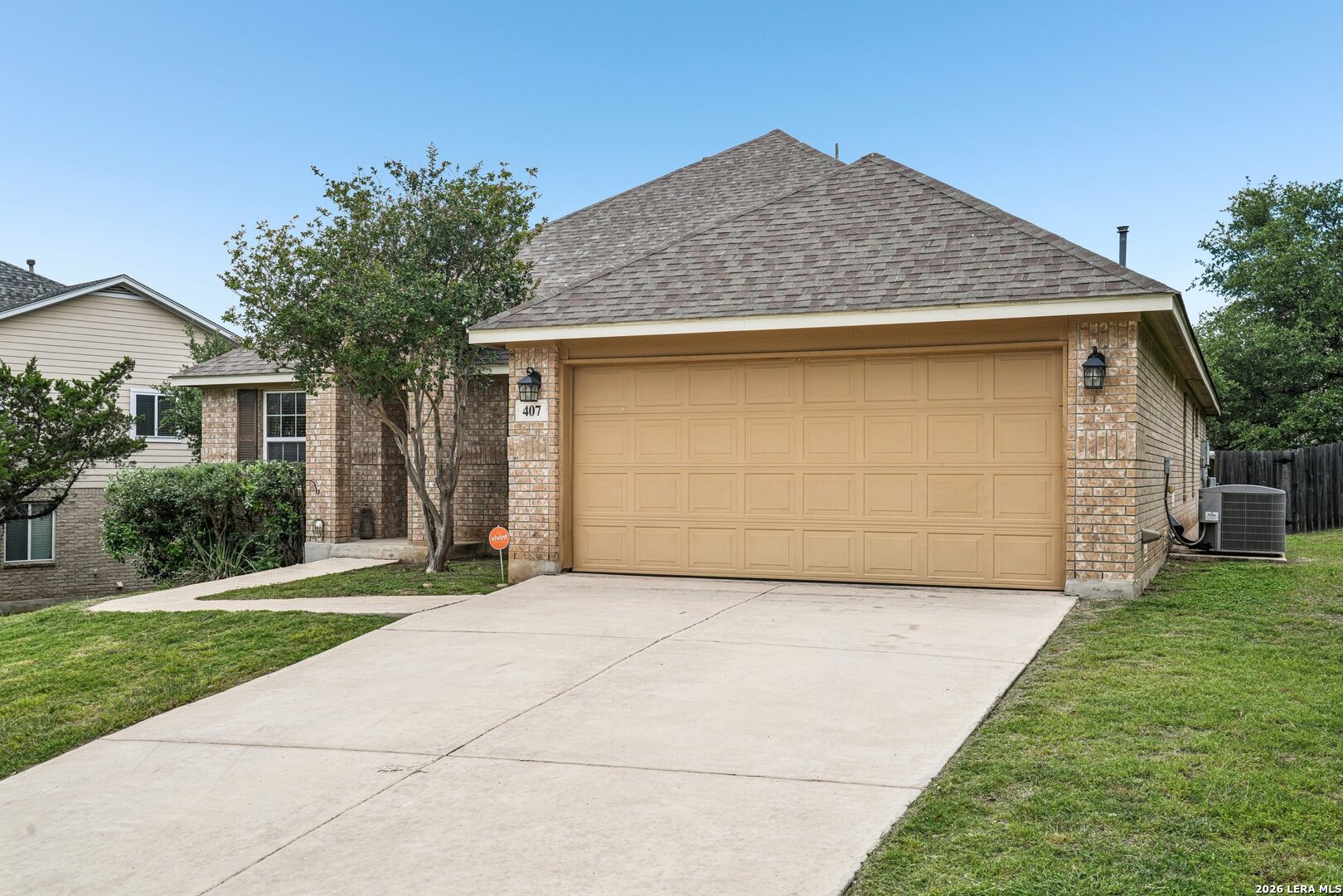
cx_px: 672
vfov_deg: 37.9
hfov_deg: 54.4
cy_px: 448
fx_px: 1306
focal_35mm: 35
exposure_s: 1/500
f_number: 8
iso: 200
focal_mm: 35
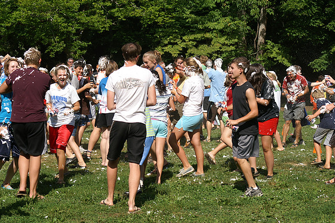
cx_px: 168
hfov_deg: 19.5
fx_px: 976
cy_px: 112
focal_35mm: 105
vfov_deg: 13.0
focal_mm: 70
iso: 100
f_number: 7.1
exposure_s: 1/640
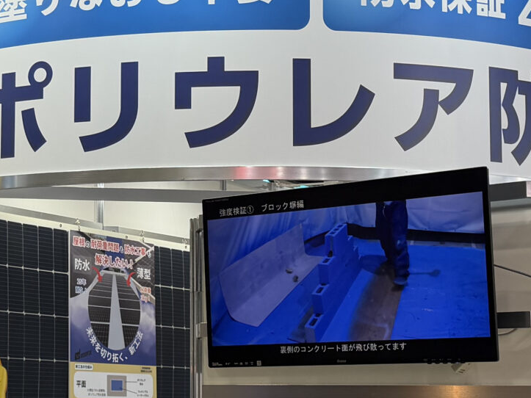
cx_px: 110
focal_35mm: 85
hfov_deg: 22.7
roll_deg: -0.8
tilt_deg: +6.0
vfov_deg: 17.3
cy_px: 264
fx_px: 1304
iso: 64
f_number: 1.78
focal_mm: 6.76
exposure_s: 1/121
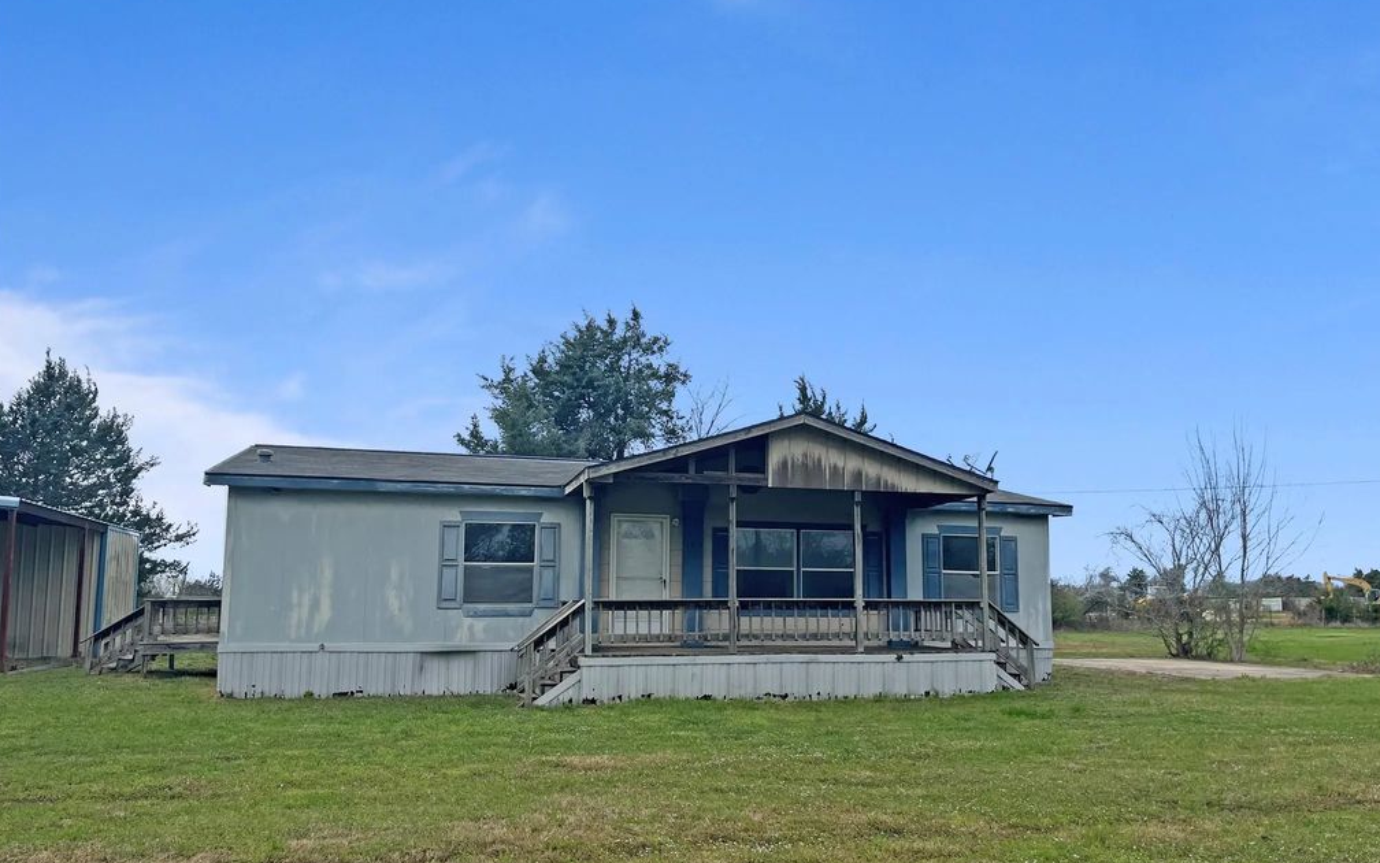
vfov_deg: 44.5
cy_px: 485
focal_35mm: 28
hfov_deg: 66.5
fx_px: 1053
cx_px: 691
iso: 50
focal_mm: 5.1
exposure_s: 1/7353
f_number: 1.6
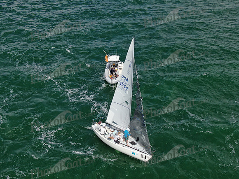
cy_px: 90
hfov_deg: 39.7
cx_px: 120
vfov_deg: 30.3
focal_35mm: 48
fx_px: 331
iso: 100
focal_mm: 8.6
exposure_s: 1/1000
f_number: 3.8
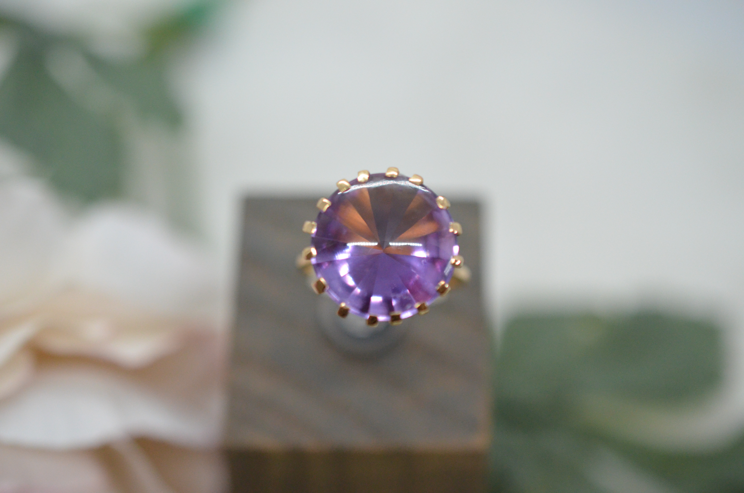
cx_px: 372
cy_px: 246
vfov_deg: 22.5
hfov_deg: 33.5
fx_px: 1237
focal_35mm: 60
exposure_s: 1/2500
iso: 2500
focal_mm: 40
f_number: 4
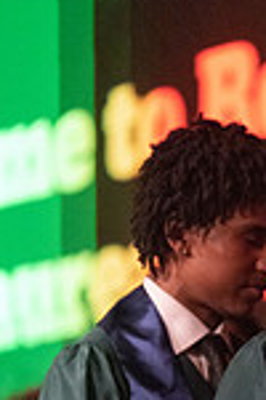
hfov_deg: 3.4
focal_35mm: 404
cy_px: 411
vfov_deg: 5.1
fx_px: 4477
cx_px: 375
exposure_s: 1/1000
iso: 16000
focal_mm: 135
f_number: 2.8
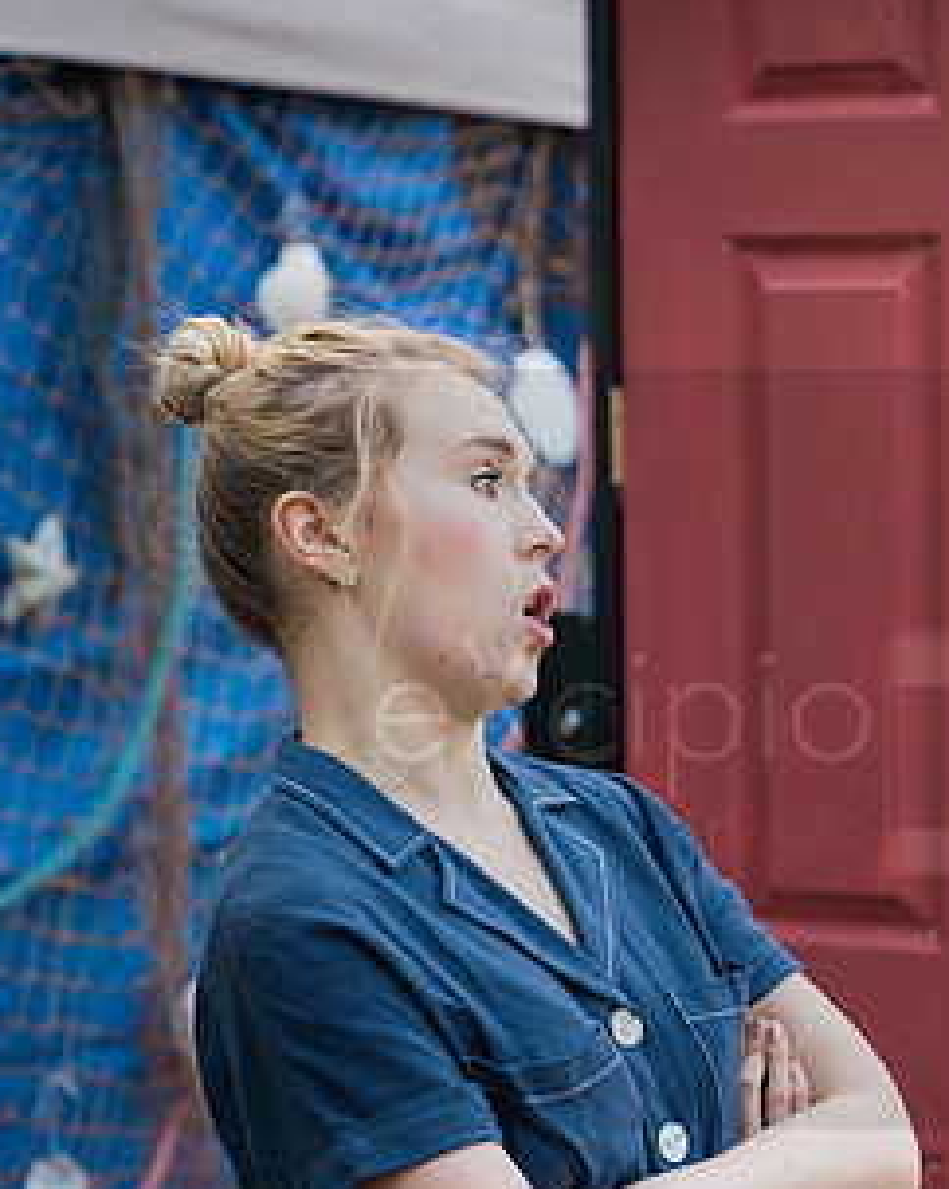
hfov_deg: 11.3
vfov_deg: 14.2
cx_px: 1066
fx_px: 4744
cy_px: 802
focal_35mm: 135
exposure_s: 1/160
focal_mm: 70
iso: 320
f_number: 2.8
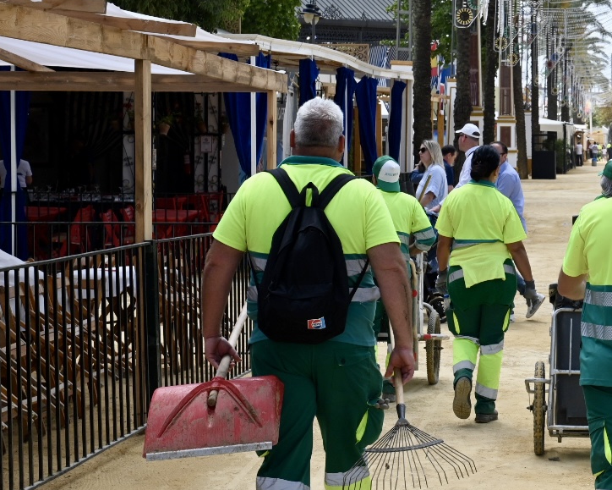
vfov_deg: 14.6
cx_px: 637
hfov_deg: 17.8
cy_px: 179
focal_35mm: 105
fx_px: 1902
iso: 400
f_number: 9
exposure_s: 1/400
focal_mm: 50
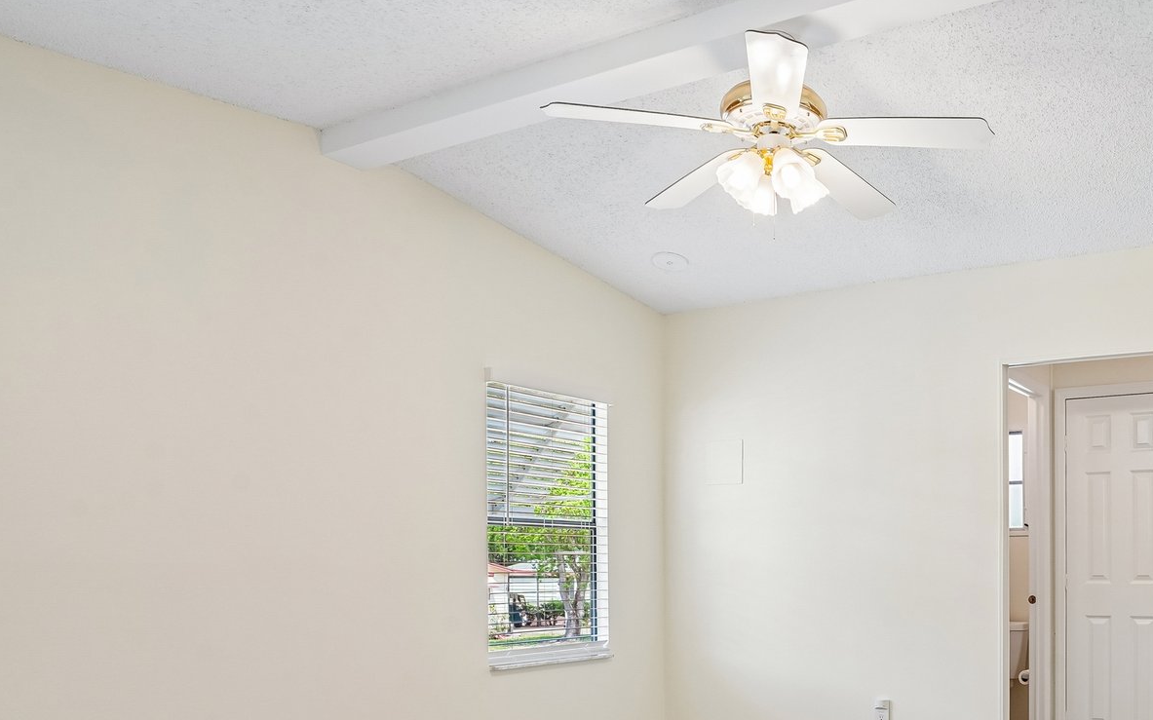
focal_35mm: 30
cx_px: 931
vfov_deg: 40.3
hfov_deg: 57.9
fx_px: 943
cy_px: 567
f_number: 9
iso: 400
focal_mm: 17
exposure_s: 1/25
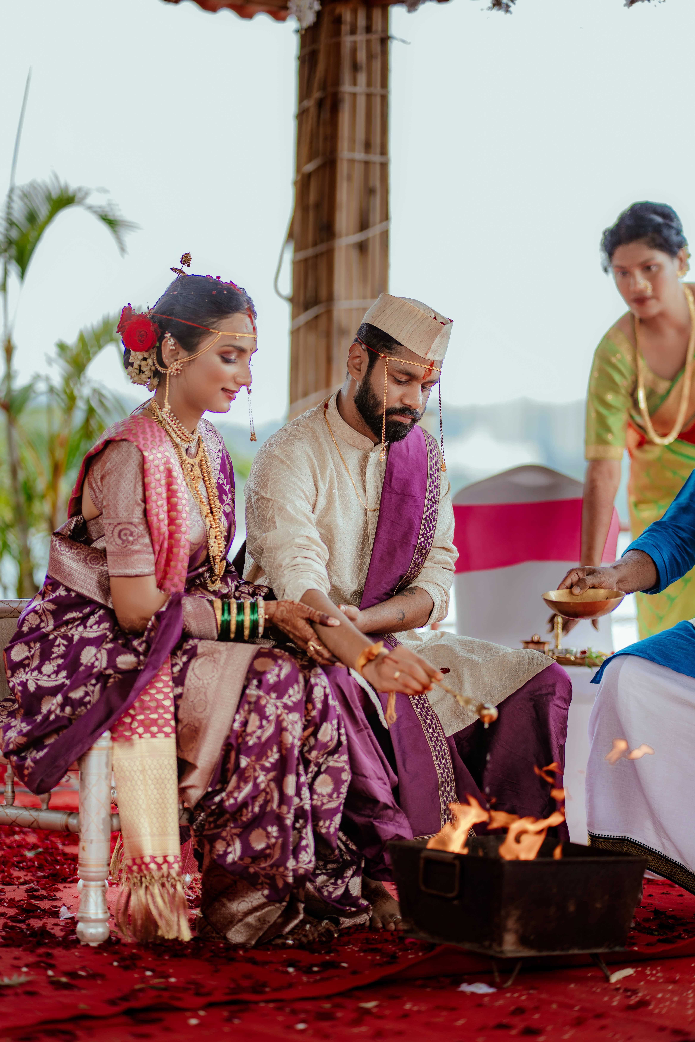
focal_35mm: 85
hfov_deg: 16.1
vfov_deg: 23.9
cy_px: 521
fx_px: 2461
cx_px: 348
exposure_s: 1/250
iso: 100
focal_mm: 85
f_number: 1.6
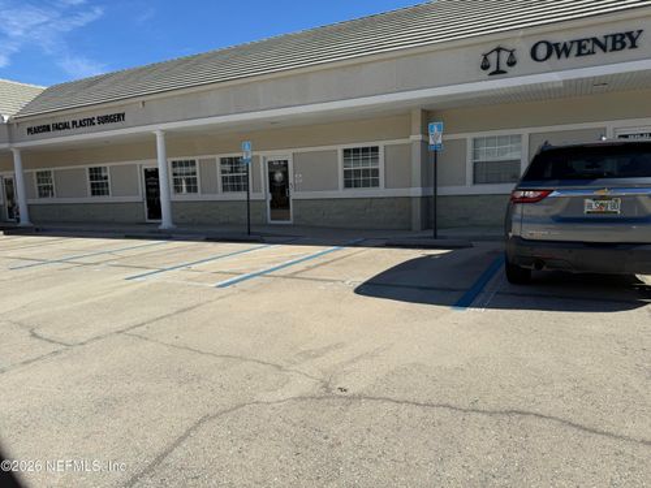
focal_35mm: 24
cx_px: 326
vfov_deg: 56.8
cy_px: 244
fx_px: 451
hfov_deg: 71.6
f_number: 1.78
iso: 80
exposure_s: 1/7353
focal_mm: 6.76
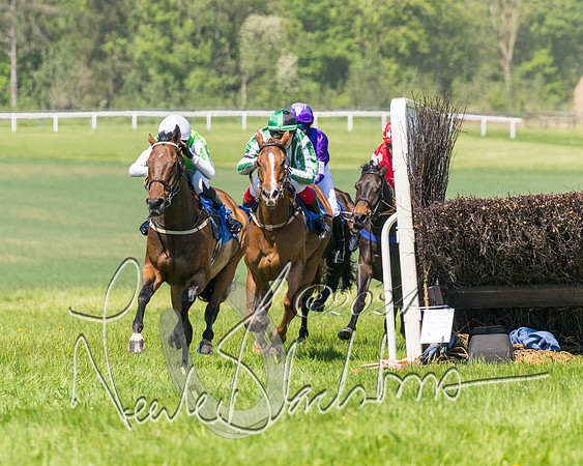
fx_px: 8285
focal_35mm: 480
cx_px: 187
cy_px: 212
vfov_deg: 3.2
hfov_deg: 4.0
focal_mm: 200
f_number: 5
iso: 400
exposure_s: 1/2500
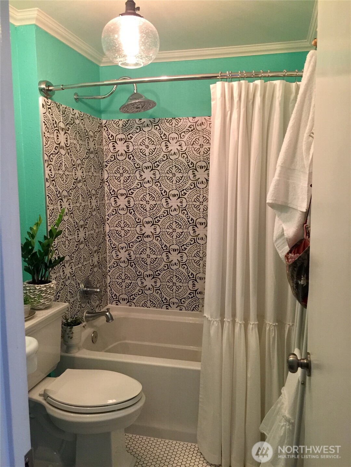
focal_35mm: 29
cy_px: 234
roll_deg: +0.0
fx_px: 392
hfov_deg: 48.2
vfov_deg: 61.7
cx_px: 176
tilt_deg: -7.7
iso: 100
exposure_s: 1/15
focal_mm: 4.15
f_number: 2.2
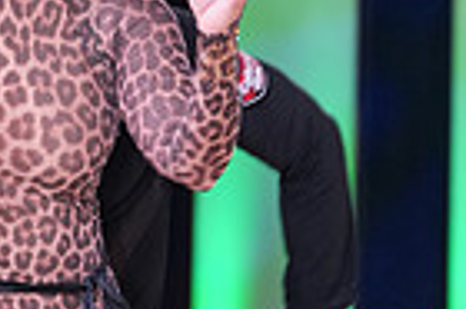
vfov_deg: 2.9
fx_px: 6154
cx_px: -25
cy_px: 525
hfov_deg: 4.3
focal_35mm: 476
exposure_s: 1/200
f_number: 4.5
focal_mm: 115
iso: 2500
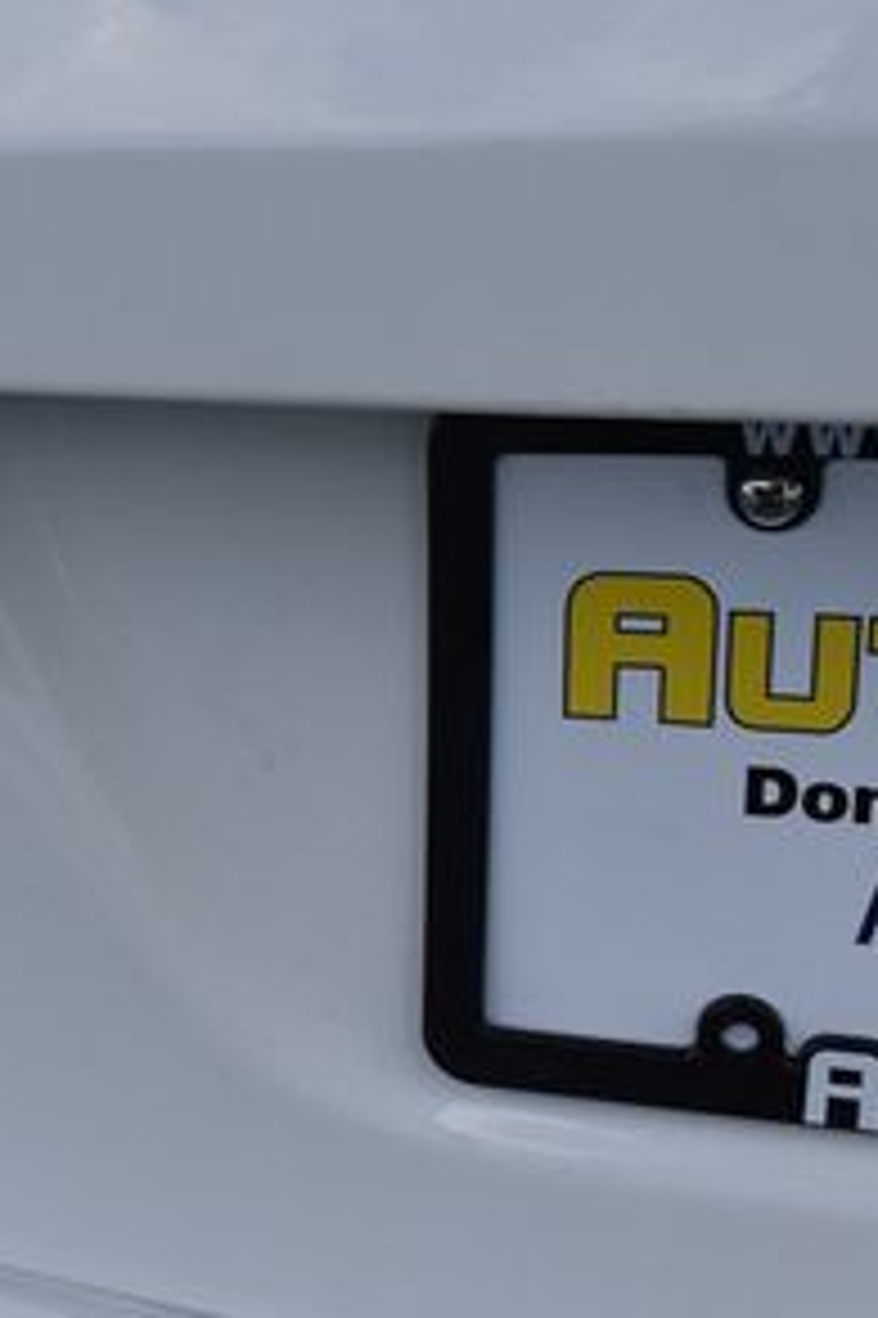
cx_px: -302
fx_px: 2161
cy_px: 587
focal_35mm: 59
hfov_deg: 20.7
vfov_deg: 33.9
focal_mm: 18
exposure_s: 1/250
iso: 180
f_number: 8
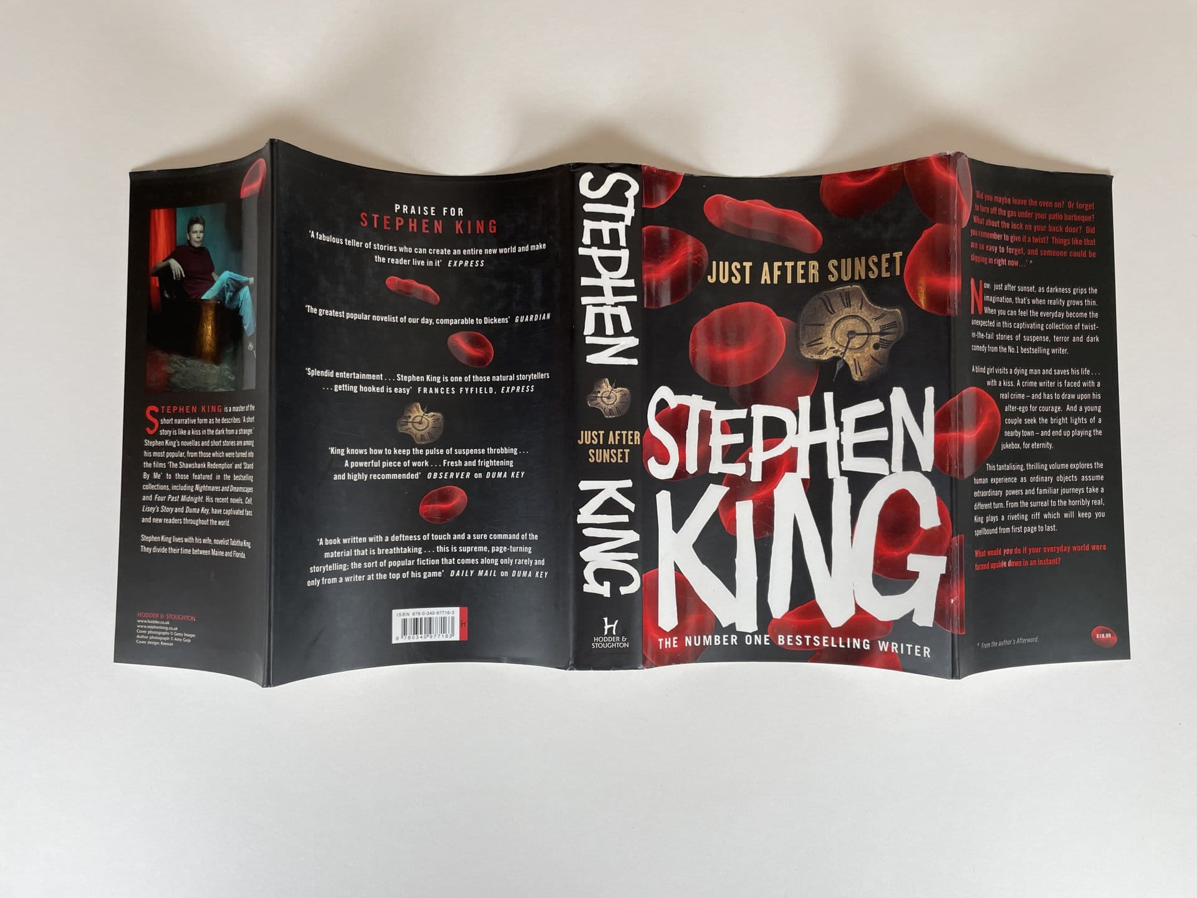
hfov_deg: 67.3
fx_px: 899
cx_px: 598
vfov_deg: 53.1
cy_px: 449
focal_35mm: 26
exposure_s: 1/121
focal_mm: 4.2
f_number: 1.6
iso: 50
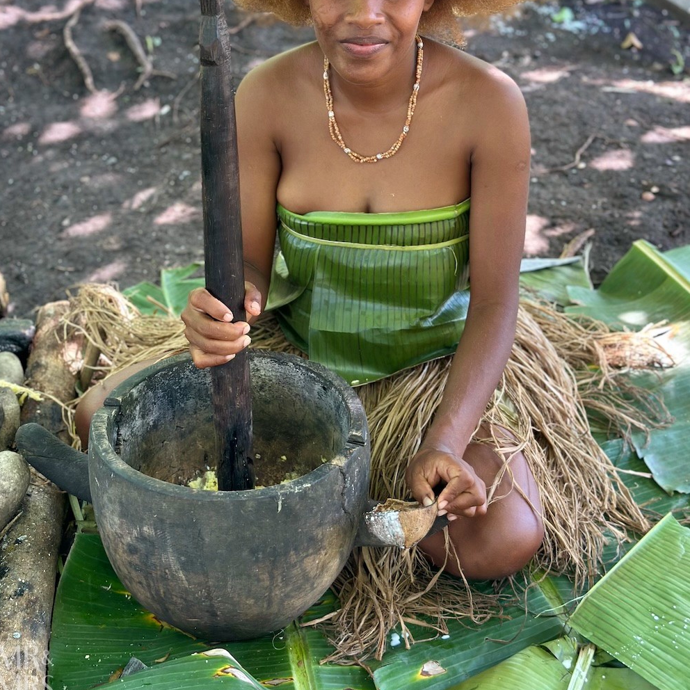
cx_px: 345
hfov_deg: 30.0
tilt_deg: -29.7
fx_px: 1285
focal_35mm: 57
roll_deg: -0.3
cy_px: 256
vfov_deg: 29.9
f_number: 1.78
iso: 125
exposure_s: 1/116
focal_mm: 6.86
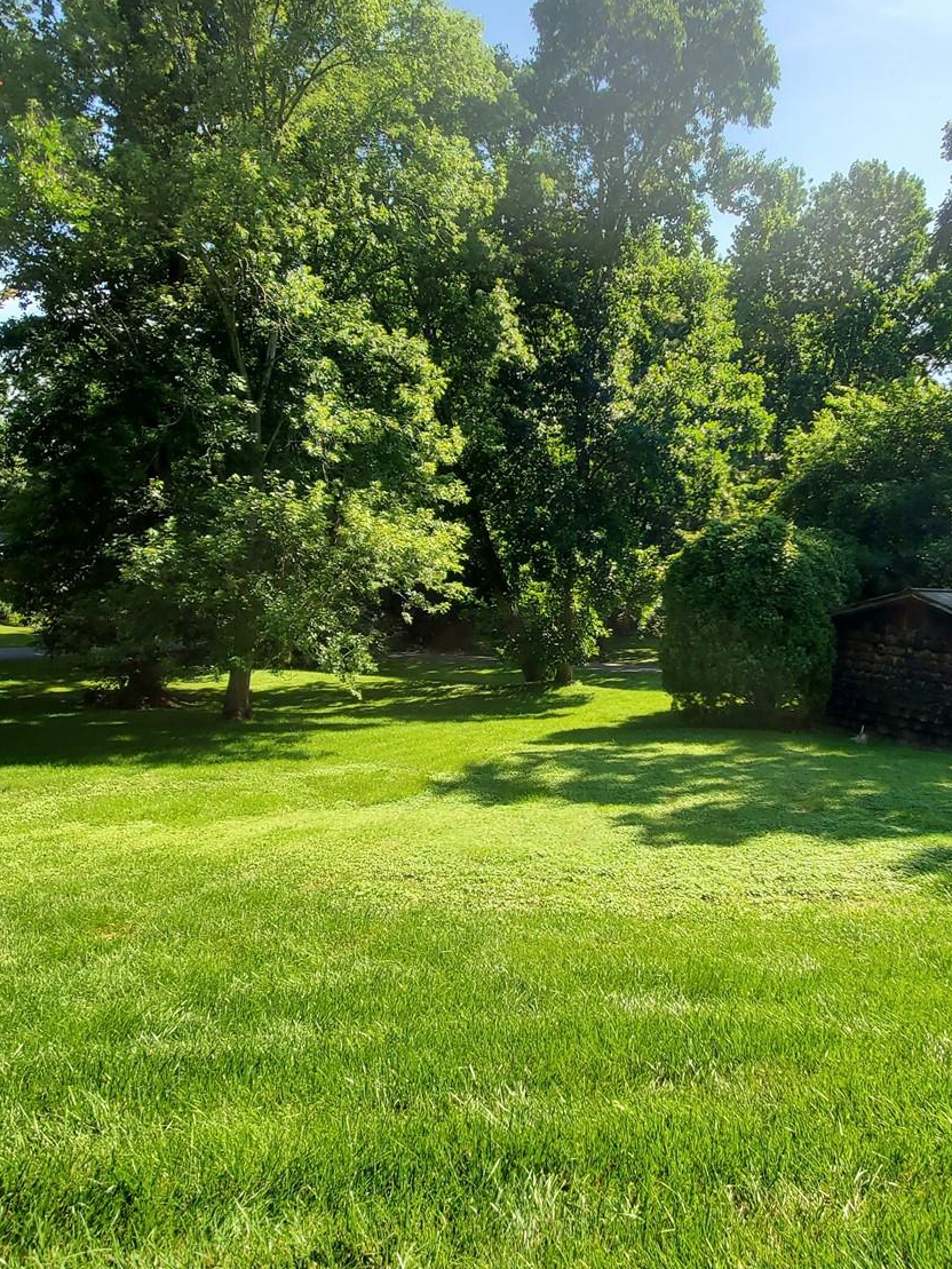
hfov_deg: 56.7
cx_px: 527
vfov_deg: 71.4
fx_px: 880
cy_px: 563
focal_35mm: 24
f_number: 2.2
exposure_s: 1/631
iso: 50
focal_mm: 1.8
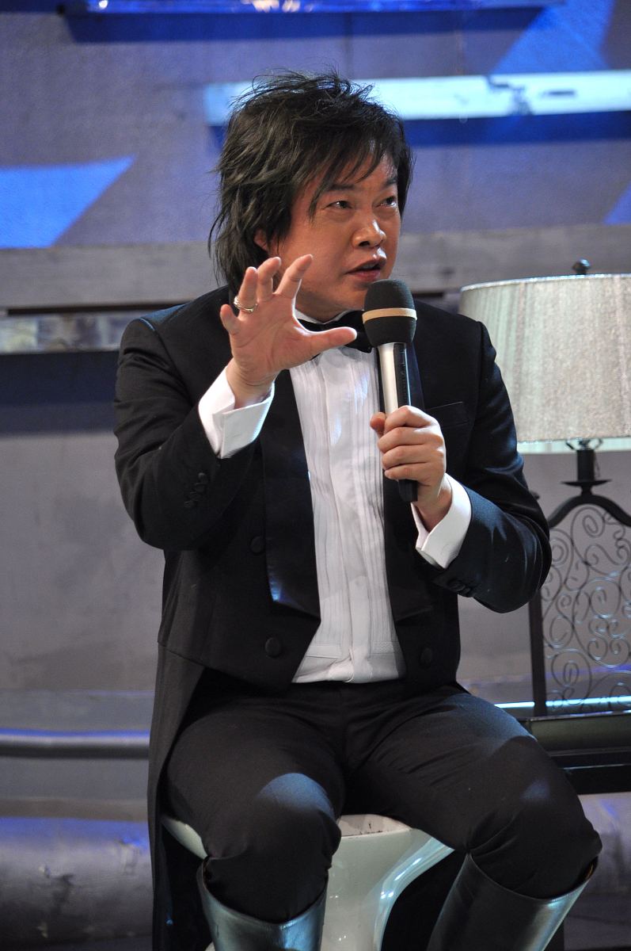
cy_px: 476
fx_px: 7907
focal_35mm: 300
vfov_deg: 6.9
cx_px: 316
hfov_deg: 4.6
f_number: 6.3
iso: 640
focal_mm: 200
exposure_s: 1/80
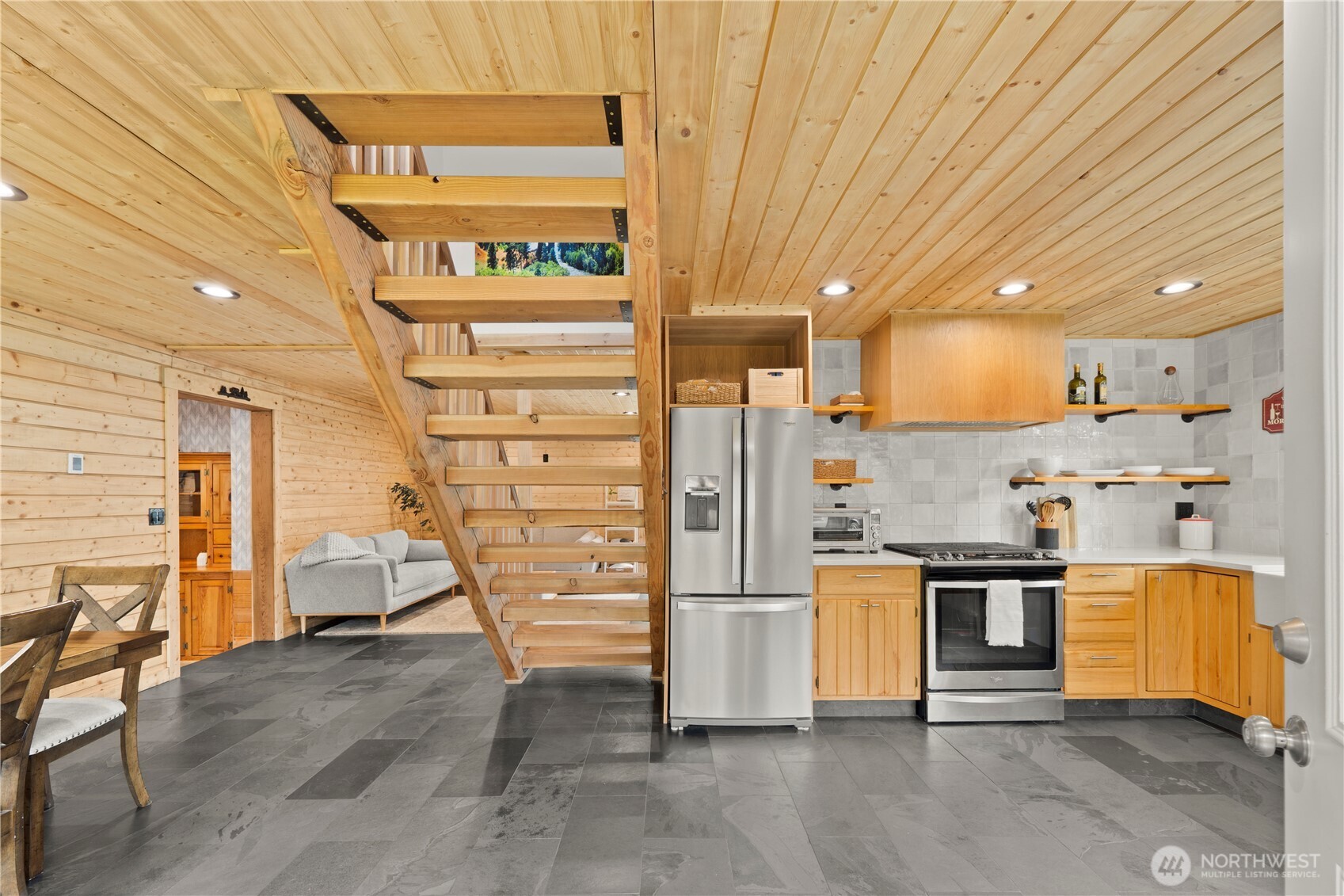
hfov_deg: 100.4
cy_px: 448
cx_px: 672
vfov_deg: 77.3
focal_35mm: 15
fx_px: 560
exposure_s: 1
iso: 125
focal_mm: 10
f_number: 8
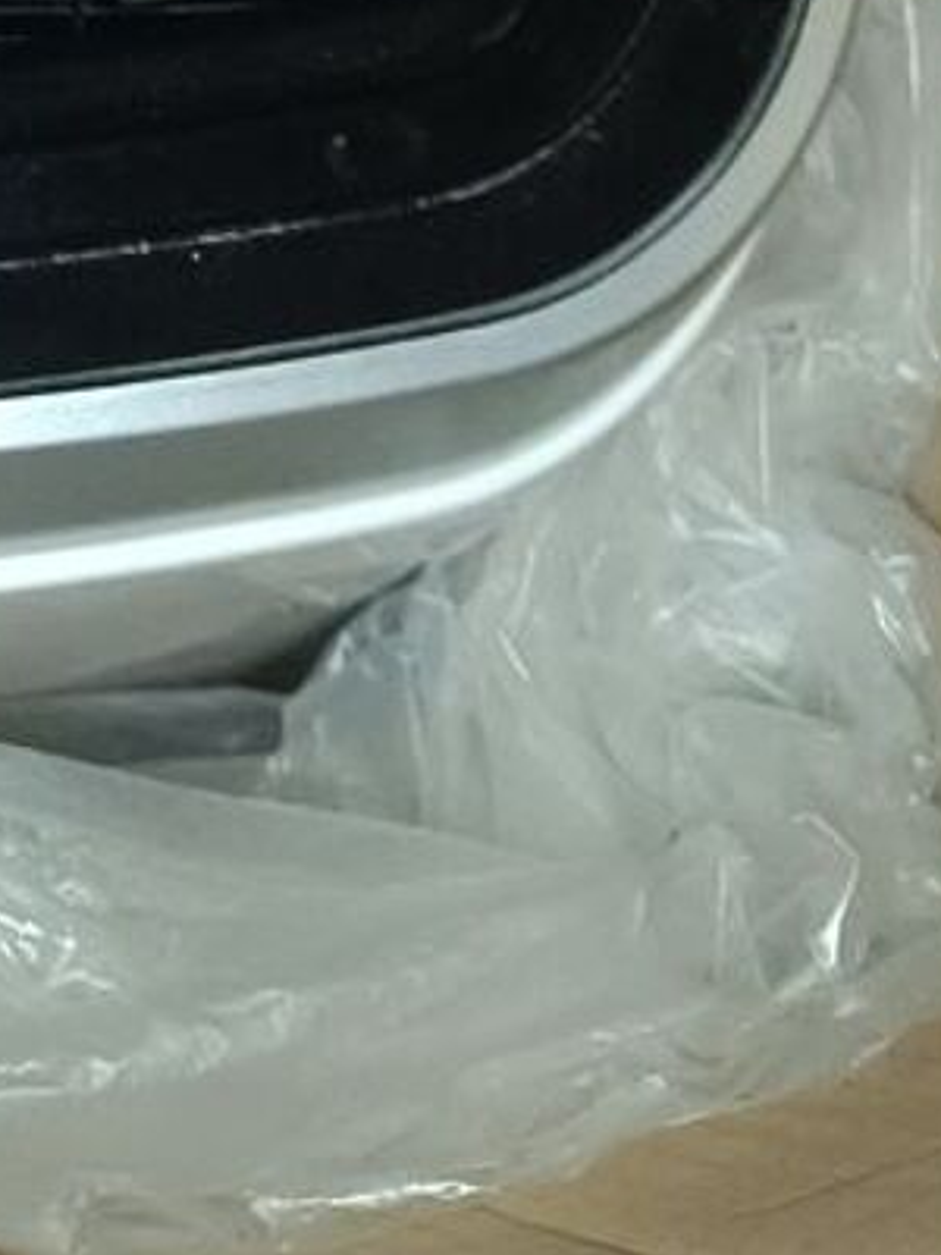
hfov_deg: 16.6
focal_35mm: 80
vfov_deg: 20.1
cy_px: -767
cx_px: -508
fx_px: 2900
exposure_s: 1/25
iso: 2419
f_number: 1.88
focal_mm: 5.59
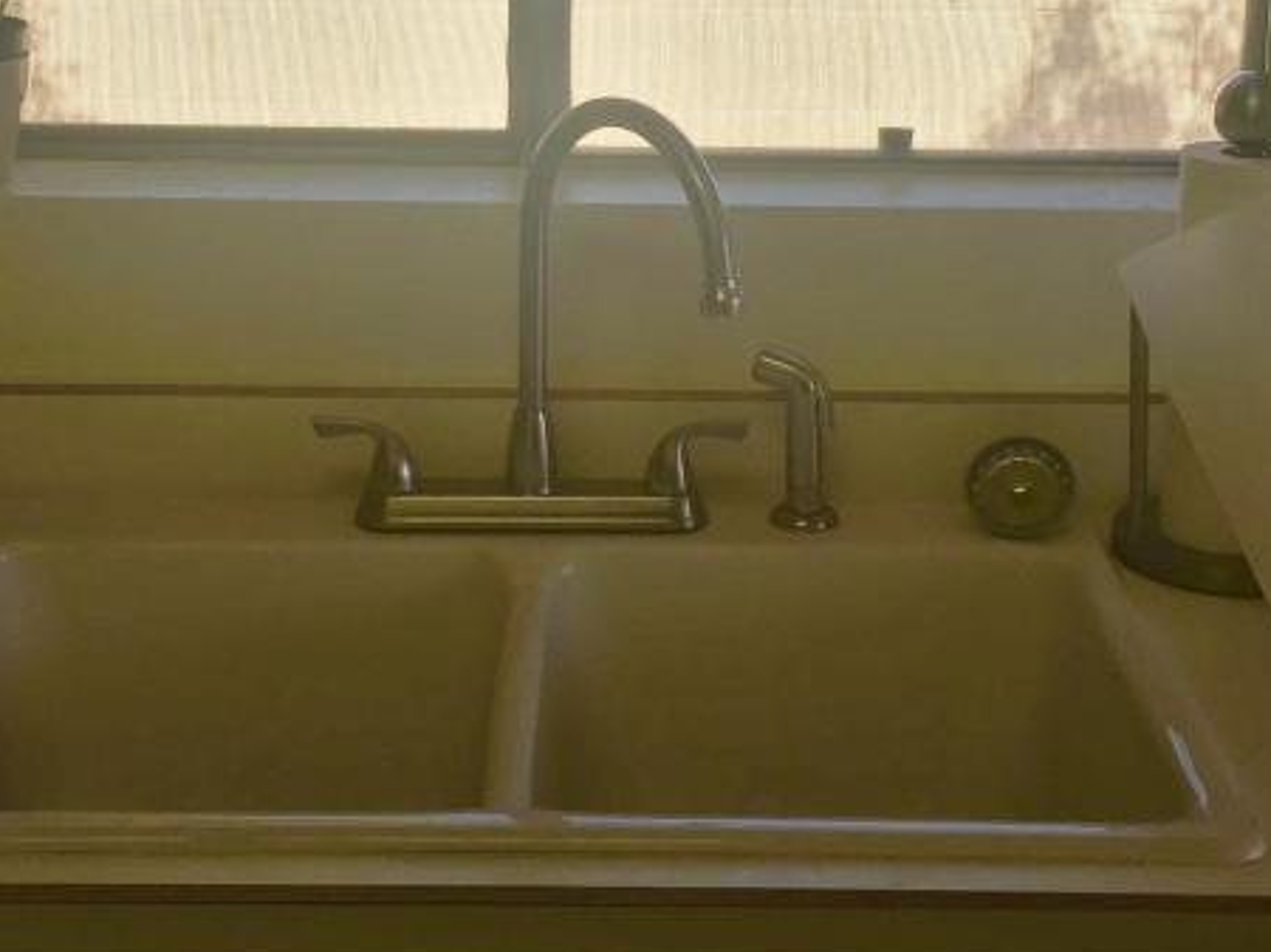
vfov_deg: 21.9
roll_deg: -0.9
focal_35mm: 66
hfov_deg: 29.4
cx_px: 630
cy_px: 155
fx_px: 2422
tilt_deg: -9.8
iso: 25
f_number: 2.2
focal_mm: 4.15
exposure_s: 1/371
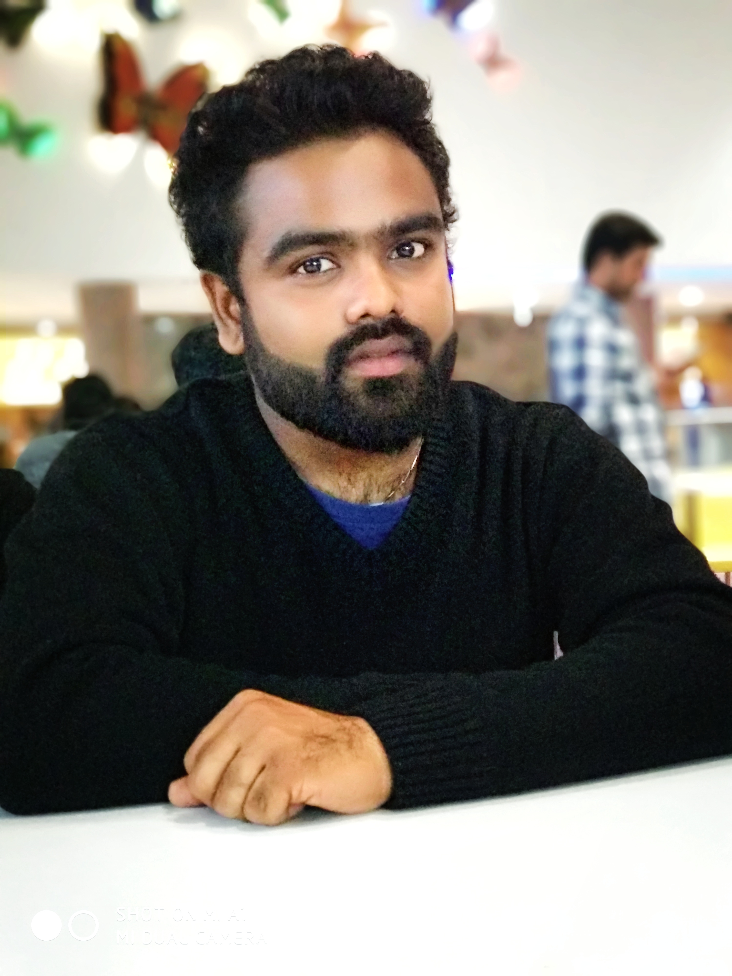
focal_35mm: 52
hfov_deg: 28.0
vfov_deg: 36.8
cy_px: 488
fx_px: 1466
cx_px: 366
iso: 3200
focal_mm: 5.99
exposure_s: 1/33
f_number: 2.6
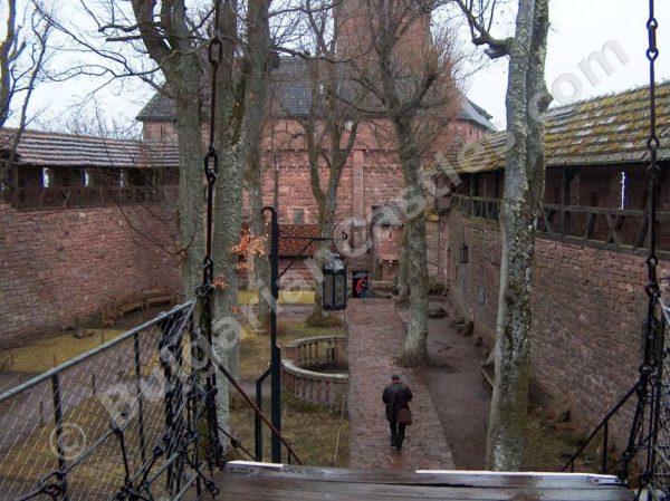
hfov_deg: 50.2
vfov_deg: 38.6
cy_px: 250
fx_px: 716
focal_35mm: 37
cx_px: 335
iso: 100
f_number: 2.8
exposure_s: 1/386
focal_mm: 7.6
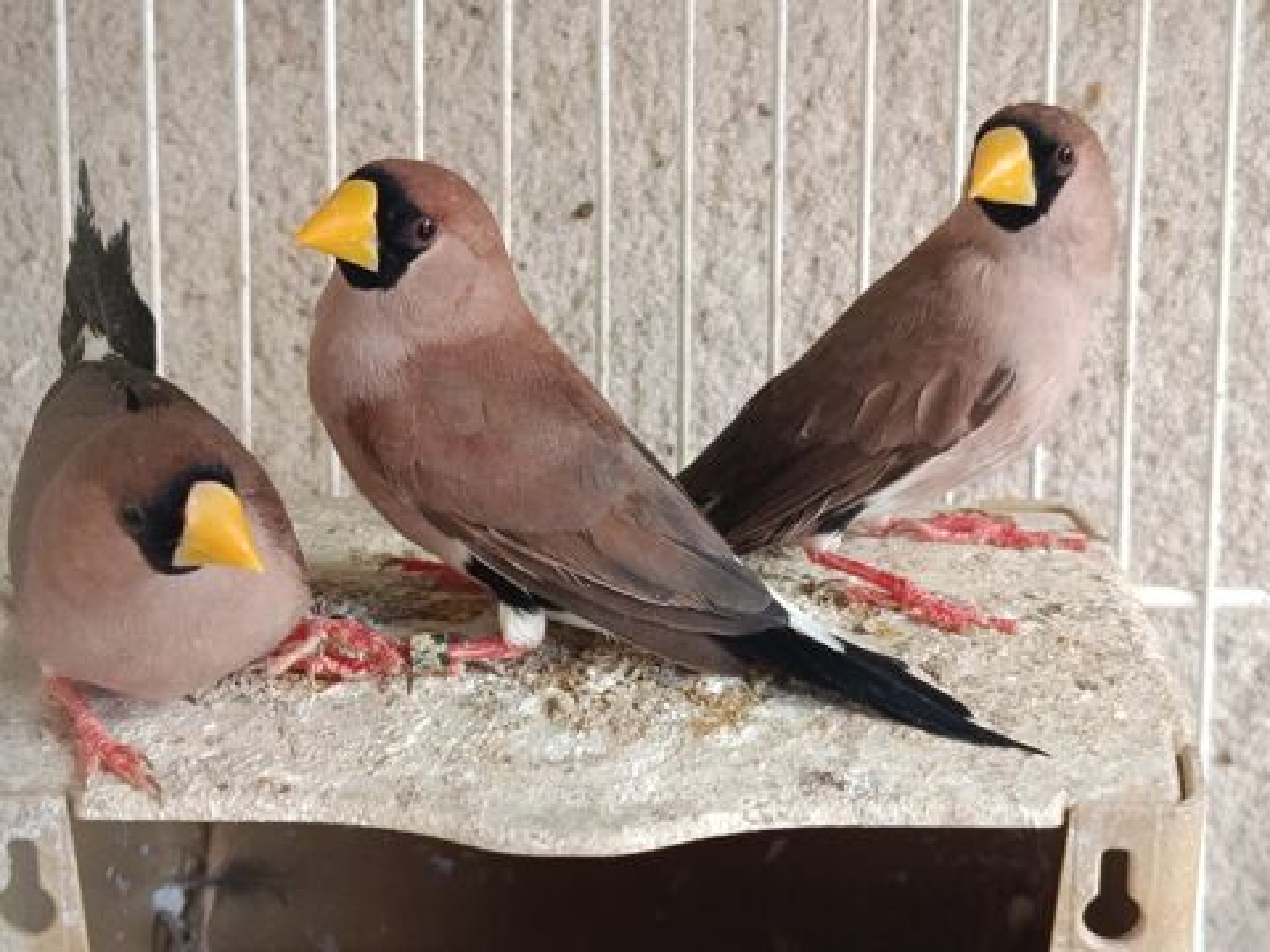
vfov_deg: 19.1
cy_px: 476
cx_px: 635
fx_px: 2825
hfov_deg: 25.3
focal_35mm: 77
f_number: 1.7
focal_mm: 5.24
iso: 669
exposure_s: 1/50
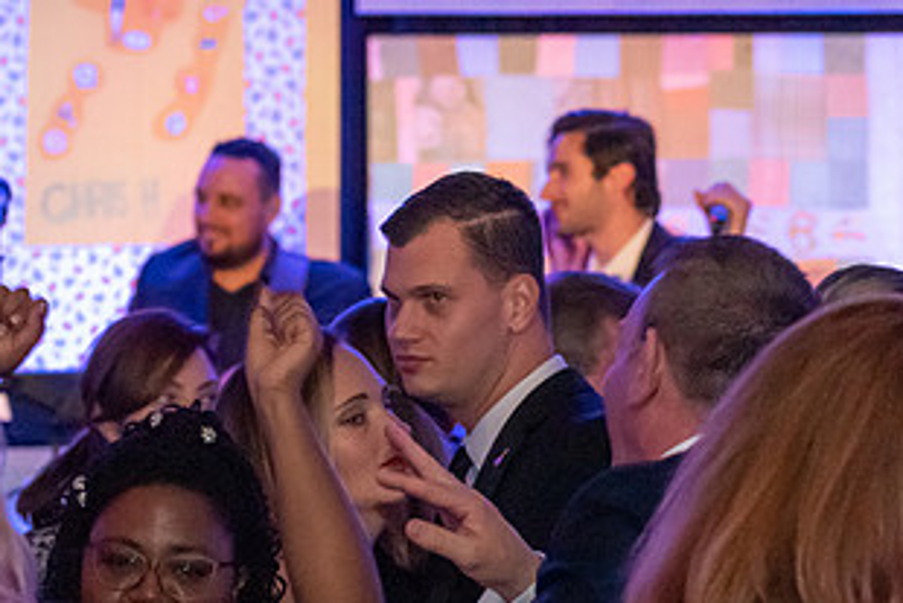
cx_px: 457
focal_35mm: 286
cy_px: 540
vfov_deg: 4.8
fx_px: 7177
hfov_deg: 7.2
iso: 6400
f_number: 4.8
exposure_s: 1/60
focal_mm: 100
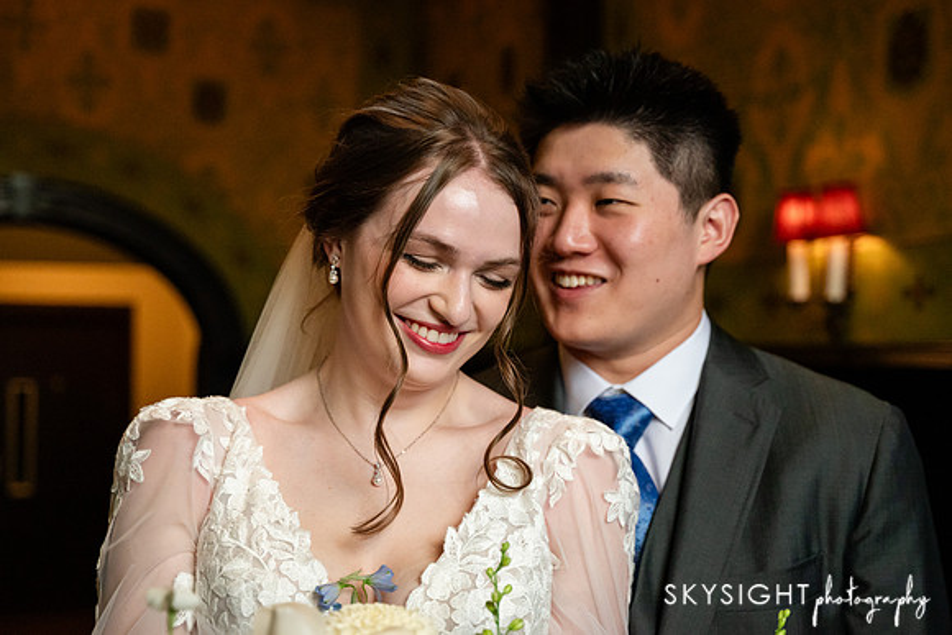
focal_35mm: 50
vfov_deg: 26.8
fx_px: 1334
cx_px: 476
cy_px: 318
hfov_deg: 39.3
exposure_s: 1/500
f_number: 2.8
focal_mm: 50
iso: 4000
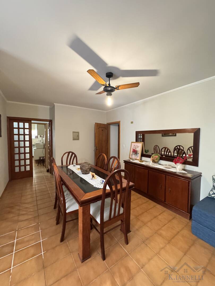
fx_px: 116
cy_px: 143
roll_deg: -0.7
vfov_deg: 102.1
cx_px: 108
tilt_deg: -3.3
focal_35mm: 14
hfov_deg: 85.7
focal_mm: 2.22
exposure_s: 1/60
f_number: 2.2
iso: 1000
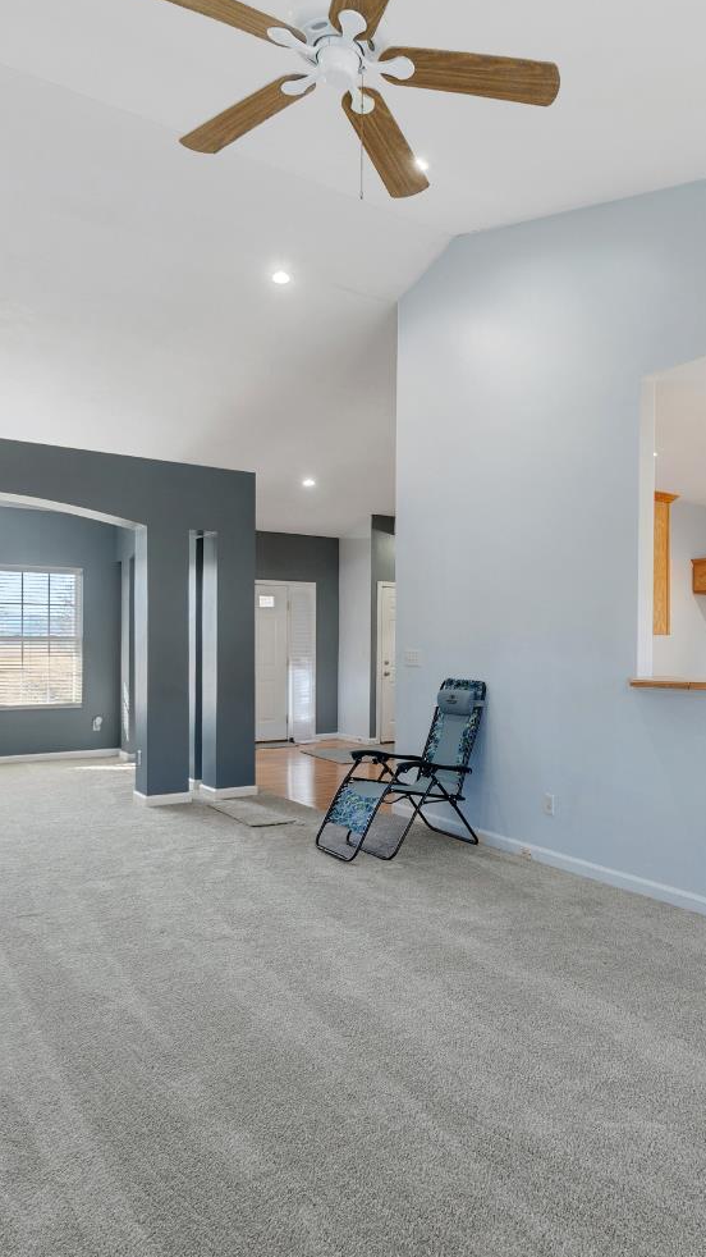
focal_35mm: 24
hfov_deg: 46.4
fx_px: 799
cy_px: 626
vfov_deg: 76.3
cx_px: 508
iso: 400
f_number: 6.3
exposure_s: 1/4
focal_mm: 10
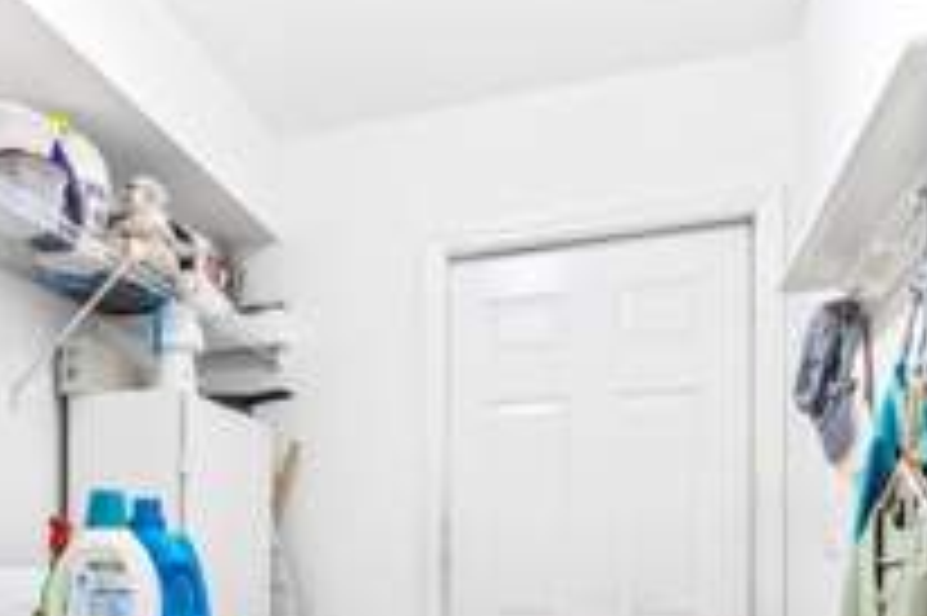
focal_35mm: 35
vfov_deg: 35.8
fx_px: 901
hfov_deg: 52.4
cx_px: 248
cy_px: 542
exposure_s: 1.6
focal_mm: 10
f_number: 8
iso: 100
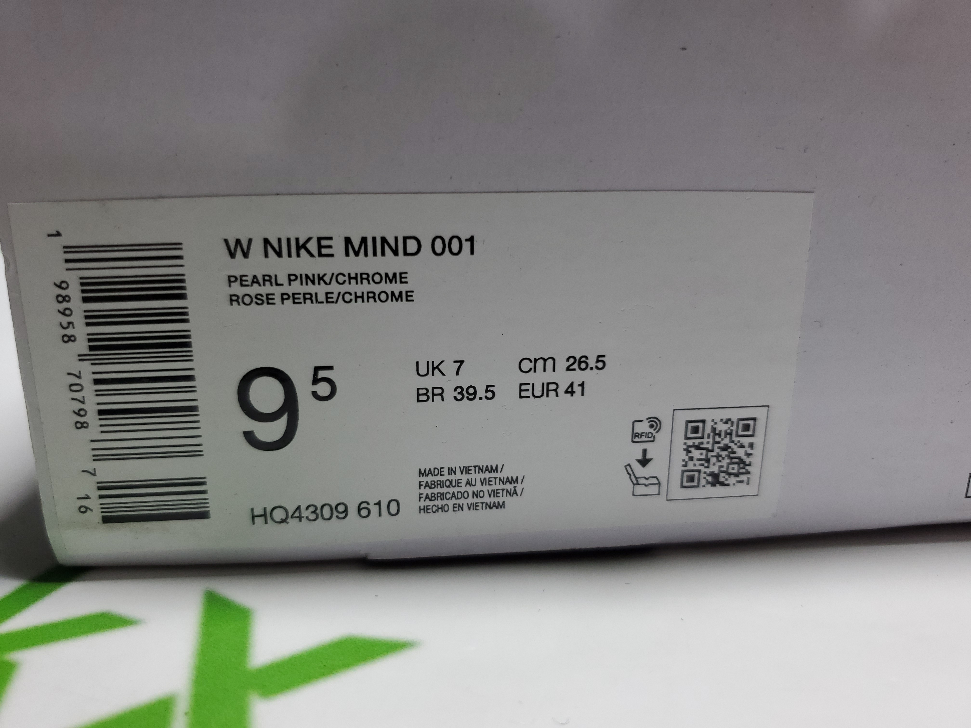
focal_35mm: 26
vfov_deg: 53.1
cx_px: 486
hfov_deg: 67.3
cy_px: 364
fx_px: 729
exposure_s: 1/249
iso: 50
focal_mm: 4.3
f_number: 1.5
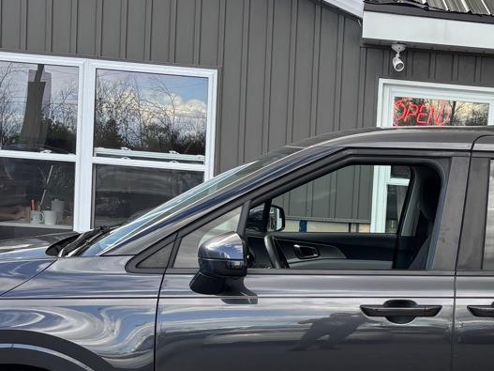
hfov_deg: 26.7
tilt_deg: -6.1
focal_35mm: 71
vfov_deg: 20.5
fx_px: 1013
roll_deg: -5.0
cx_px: 420
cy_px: 295
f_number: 1.6
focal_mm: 5.96
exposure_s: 1/460
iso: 50
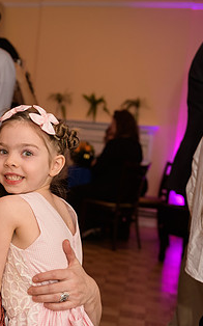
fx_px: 567
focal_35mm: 64
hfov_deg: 19.2
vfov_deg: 31.9
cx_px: -35
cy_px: 188
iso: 800
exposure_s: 1/125
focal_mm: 34
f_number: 3.2
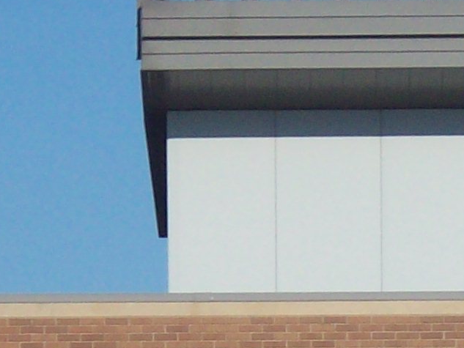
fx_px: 7186
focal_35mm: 536
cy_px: 829
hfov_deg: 3.7
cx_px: 527
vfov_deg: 2.8
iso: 80
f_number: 10.4
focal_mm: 18.6
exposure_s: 1/191
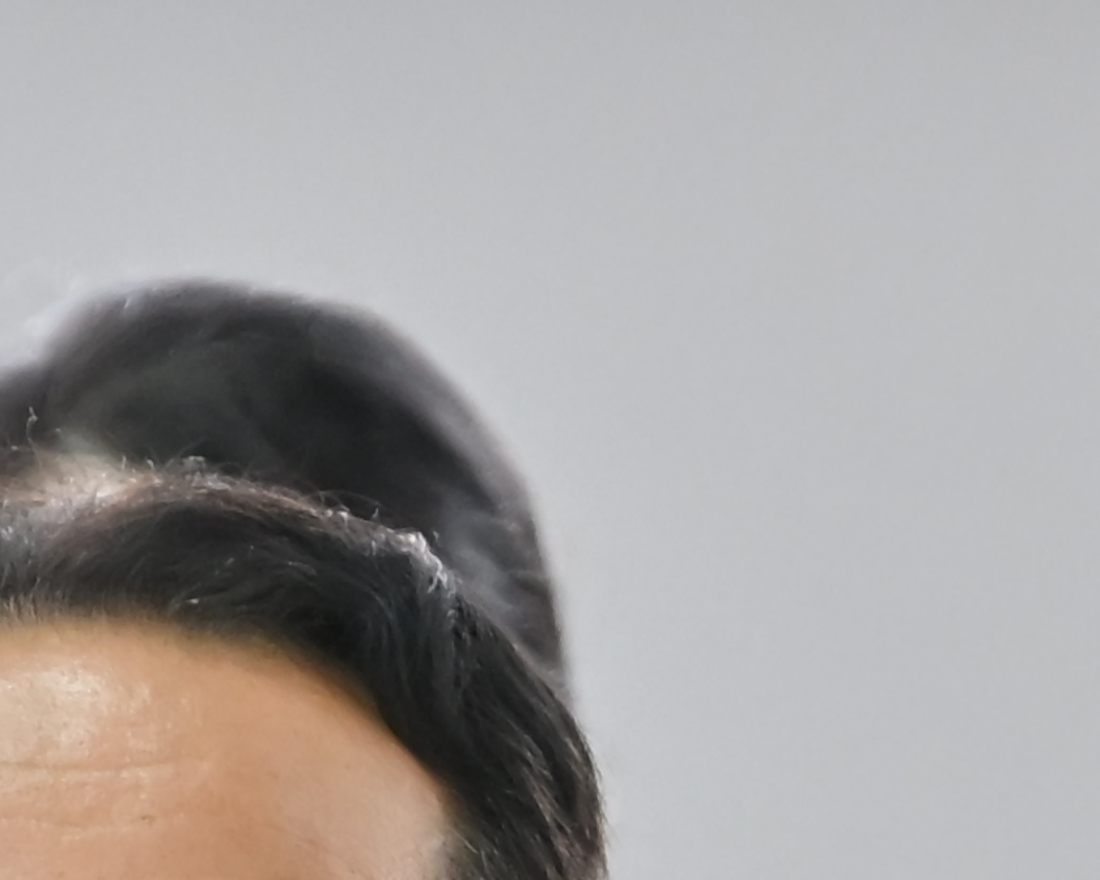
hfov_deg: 2.5
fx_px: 25266
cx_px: 335
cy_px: 2259
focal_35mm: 776
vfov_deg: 2.0
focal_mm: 115
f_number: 4
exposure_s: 1/250
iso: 2000
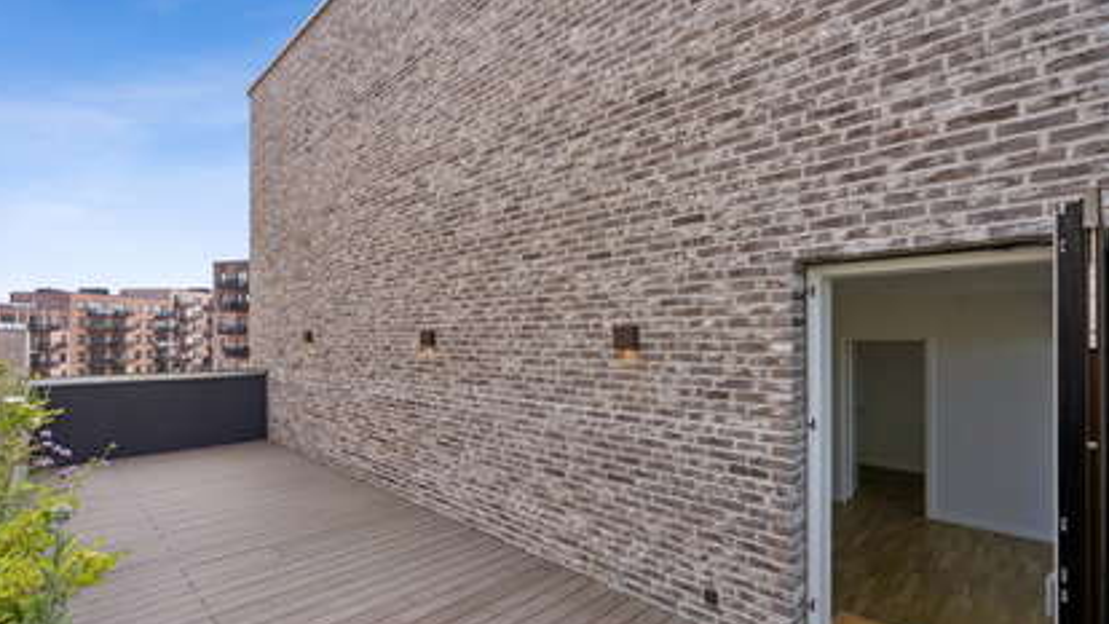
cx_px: 549
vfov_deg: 63.8
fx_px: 500
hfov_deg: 95.9
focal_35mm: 17
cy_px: 348
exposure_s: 1/800
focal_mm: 16
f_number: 6.3
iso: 200
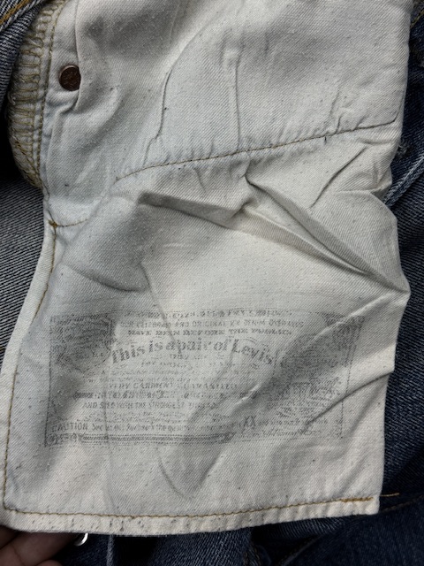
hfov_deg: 30.3
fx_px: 784
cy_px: 283
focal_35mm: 48
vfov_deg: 39.7
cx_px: 212
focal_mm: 6.76
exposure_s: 1/270
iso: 64
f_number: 1.78
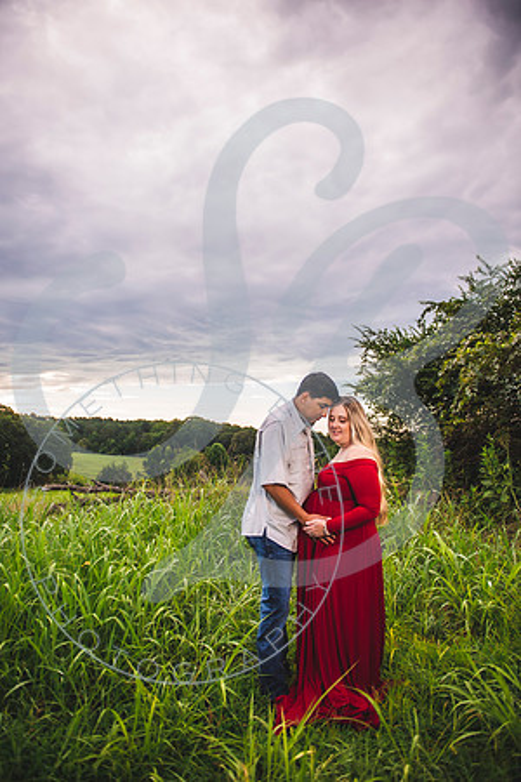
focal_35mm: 24
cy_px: 391
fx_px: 521
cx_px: 260
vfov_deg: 73.7
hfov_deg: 53.1
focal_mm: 24
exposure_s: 1/500
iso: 100
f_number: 2.8
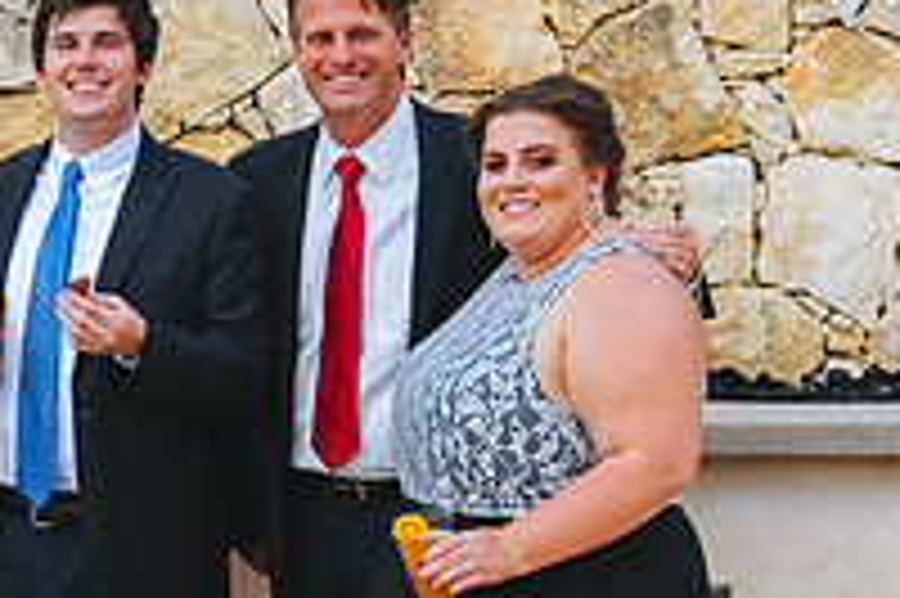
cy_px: 398
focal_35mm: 125
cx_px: -99
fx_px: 3122
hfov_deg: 15.9
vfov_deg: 10.9
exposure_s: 1/400
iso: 200
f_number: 2.8
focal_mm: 43
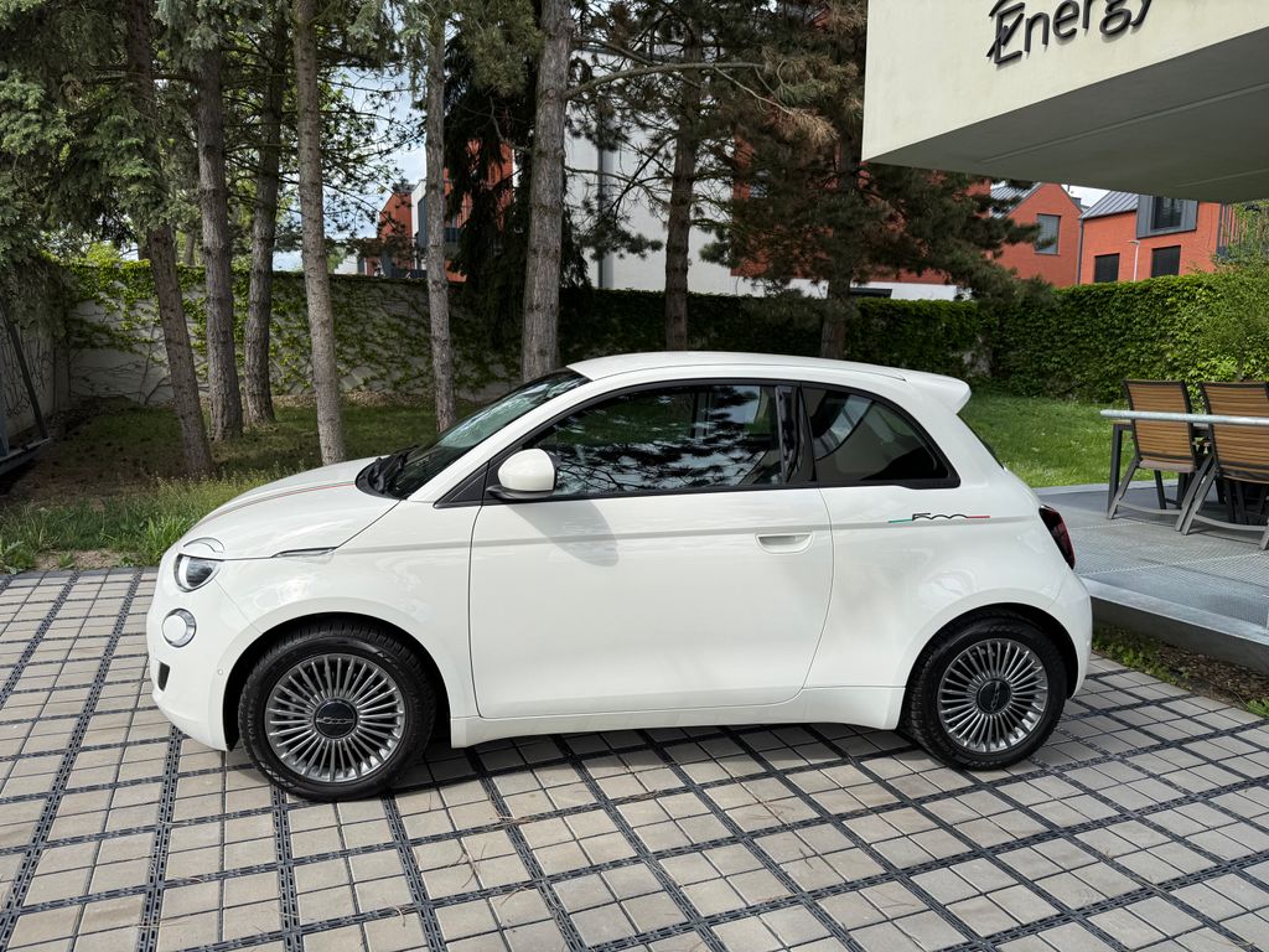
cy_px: 476
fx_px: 880
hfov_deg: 71.6
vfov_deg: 56.8
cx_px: 634
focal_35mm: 24
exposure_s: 1/2525
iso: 80
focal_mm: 6.76
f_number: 1.78
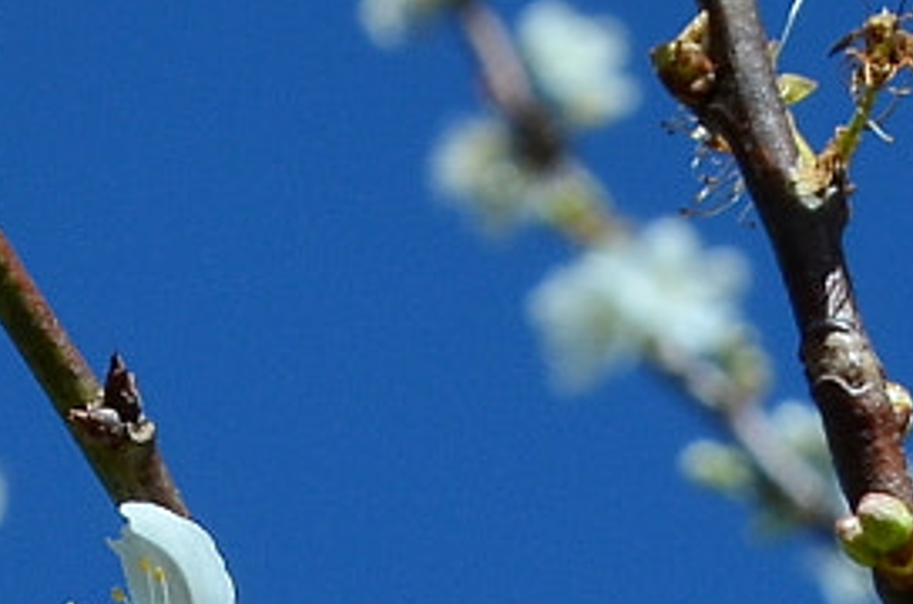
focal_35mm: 406
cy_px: -1050
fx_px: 10273
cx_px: -1071
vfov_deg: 3.3
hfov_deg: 5.0
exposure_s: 1/400
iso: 200
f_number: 10
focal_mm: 36
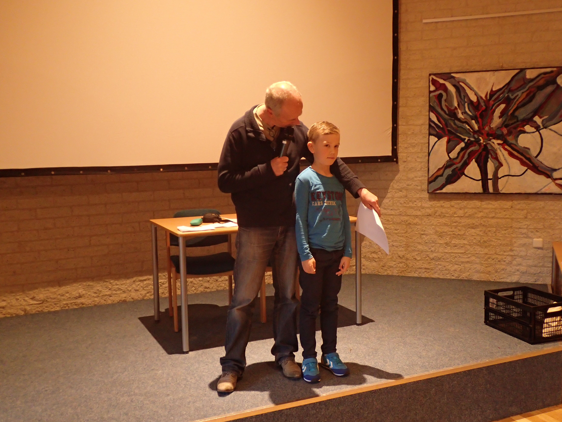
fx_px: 617
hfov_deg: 49.0
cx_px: 281
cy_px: 211
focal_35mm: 38
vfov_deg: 37.7
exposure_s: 1/40
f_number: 2.7
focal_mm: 6.86
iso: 640
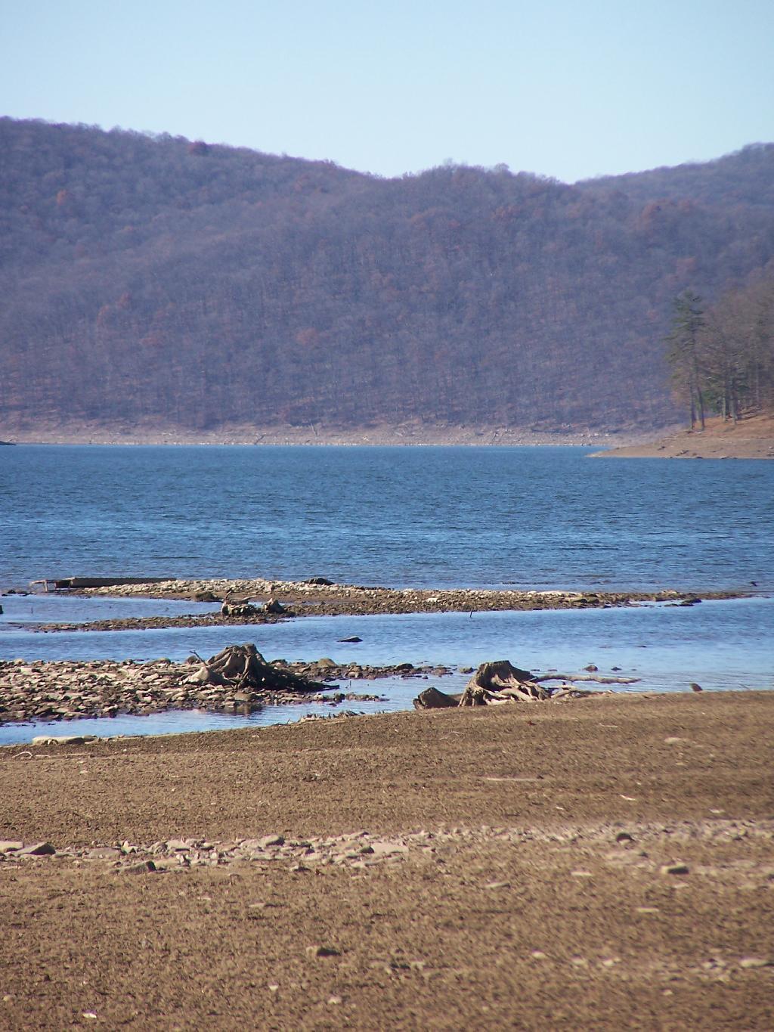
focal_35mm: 380
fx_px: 11327
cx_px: 387
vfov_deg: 5.2
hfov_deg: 3.9
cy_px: 516
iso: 100
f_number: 3.7
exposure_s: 1/800
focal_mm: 63
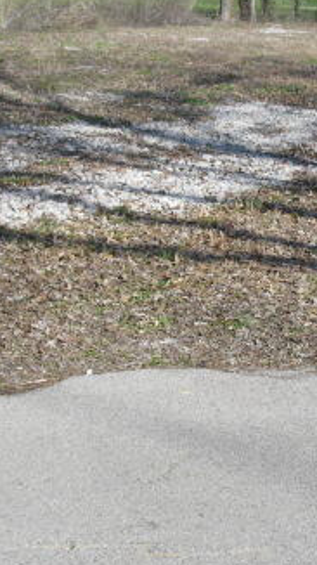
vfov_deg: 27.5
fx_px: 1152
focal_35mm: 77
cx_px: 372
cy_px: 227
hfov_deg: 15.2
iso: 80
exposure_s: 1/125
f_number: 7.8
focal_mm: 6.3
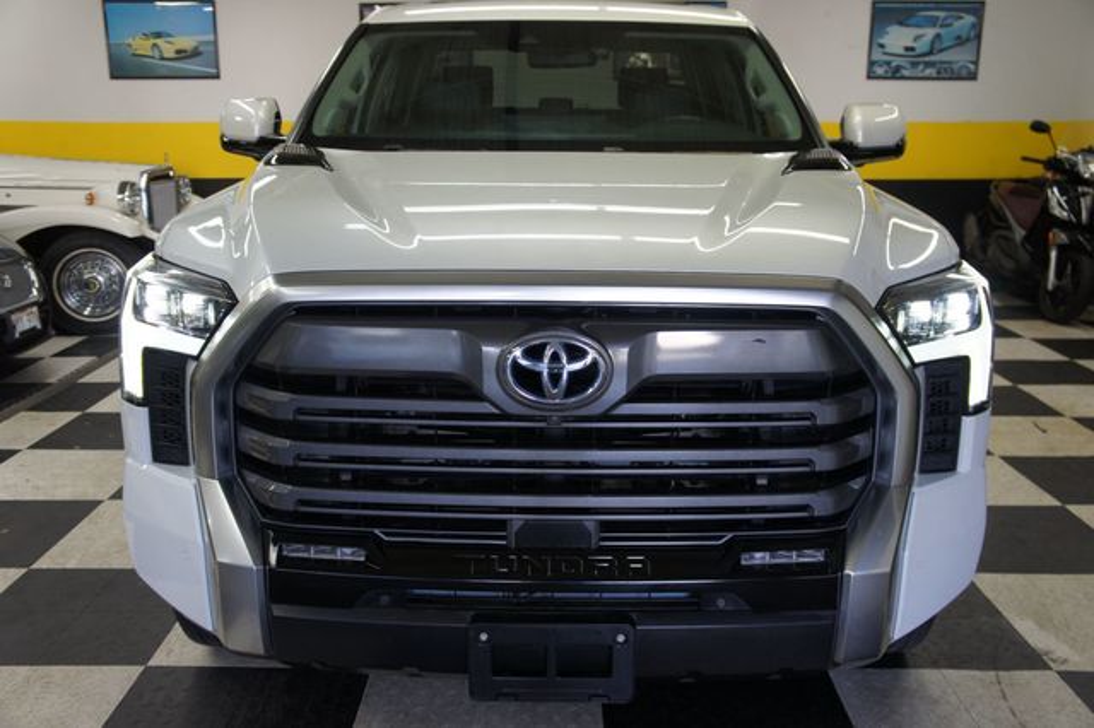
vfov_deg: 39.9
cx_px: 547
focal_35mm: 33
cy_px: 364
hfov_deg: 57.2
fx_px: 1002
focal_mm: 22
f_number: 4
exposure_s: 1/40
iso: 200
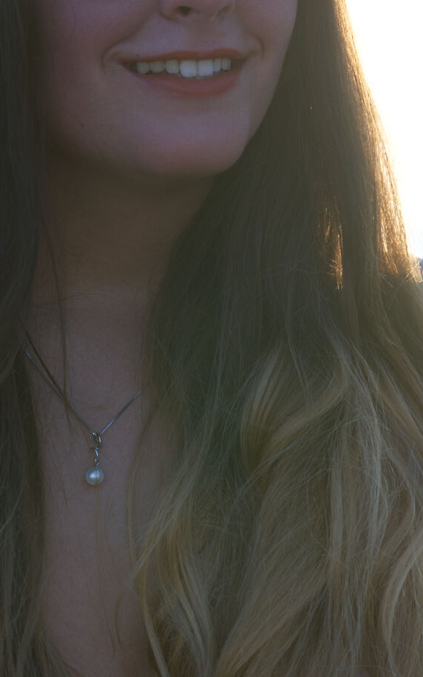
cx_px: 238
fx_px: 3874
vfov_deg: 10.0
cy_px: 404
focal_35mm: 210
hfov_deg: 6.2
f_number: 4
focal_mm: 78
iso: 50
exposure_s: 1/100
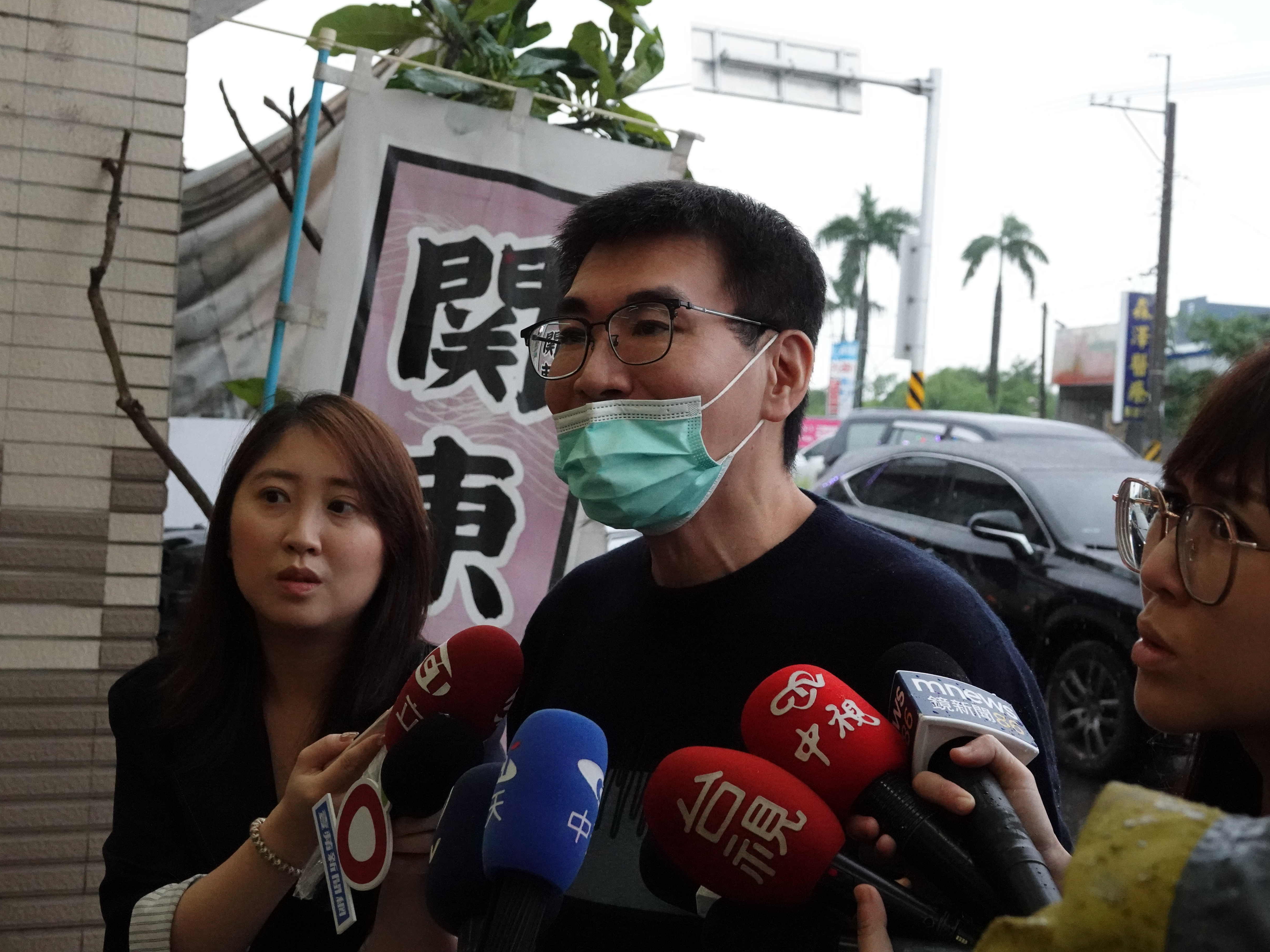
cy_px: 475
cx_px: 659
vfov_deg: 28.0
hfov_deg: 36.8
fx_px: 1908
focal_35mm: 52
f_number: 4
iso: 3200
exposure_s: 1/800
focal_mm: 17.55
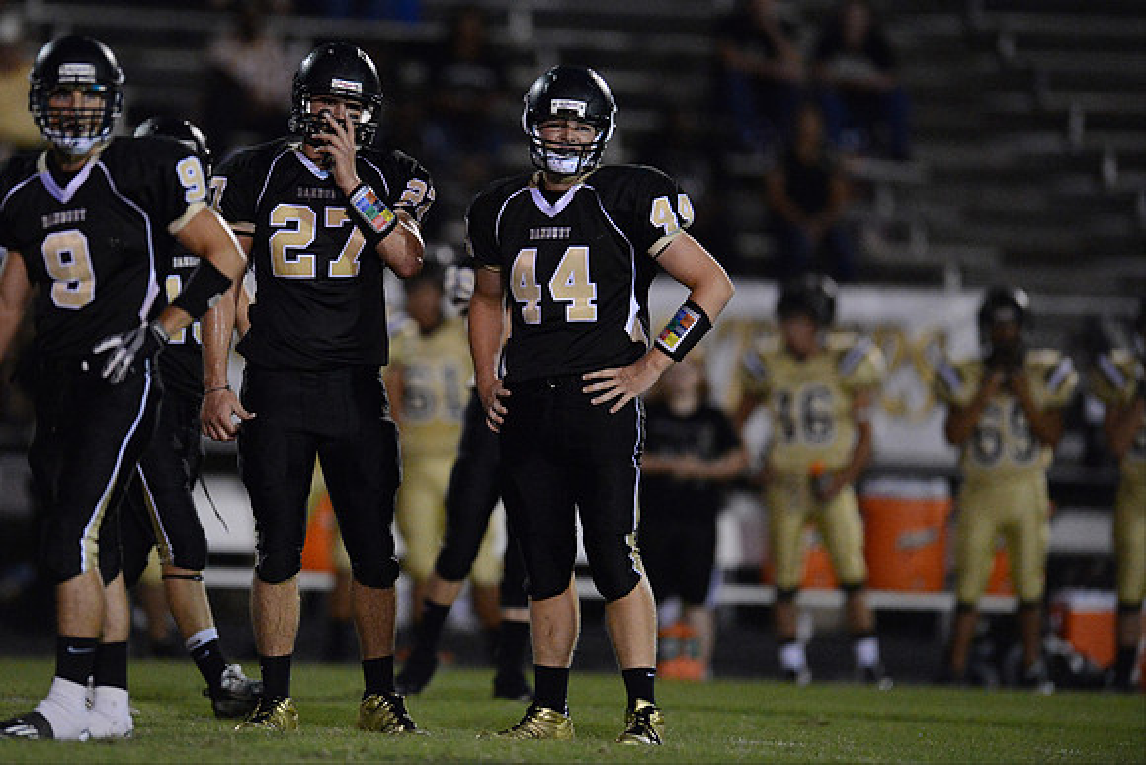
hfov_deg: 5.2
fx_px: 12736
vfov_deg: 3.4
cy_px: 382
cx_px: 573
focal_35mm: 400
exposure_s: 1/800
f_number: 2.8
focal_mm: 400
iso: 12800
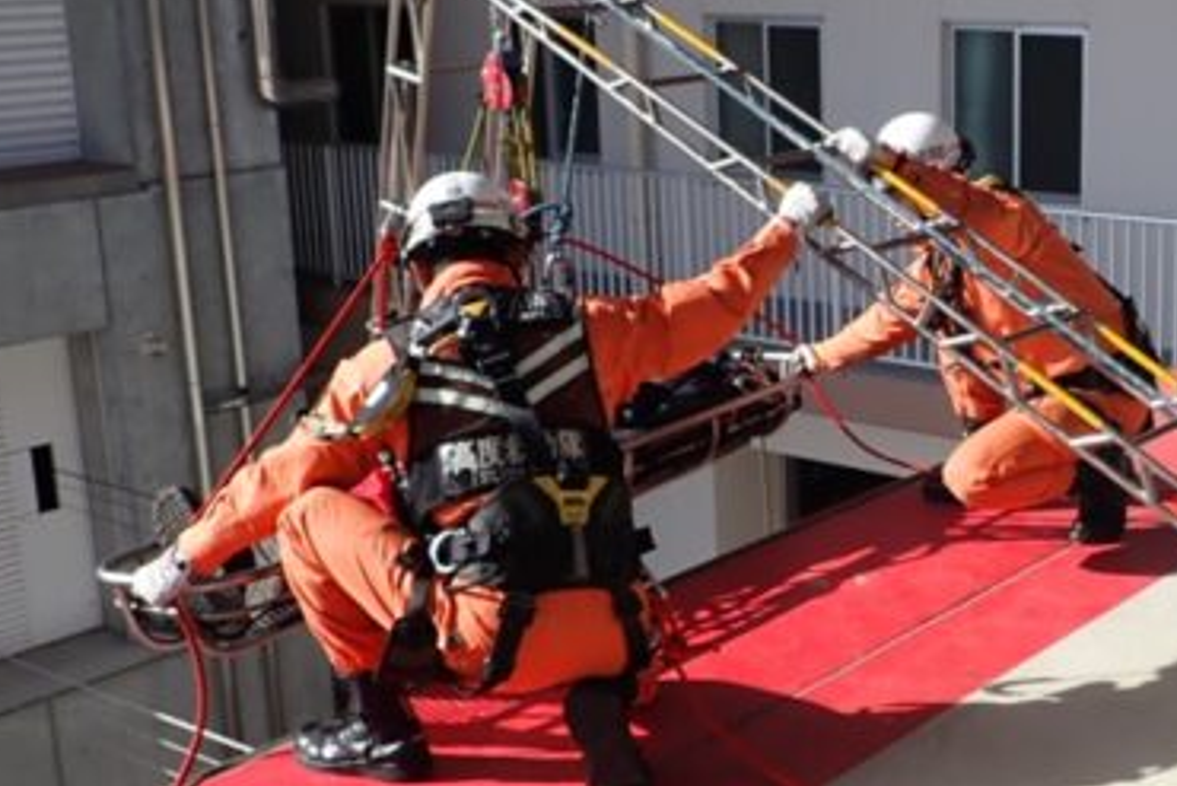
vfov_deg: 25.1
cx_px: 967
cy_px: 382
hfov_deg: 35.5
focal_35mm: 54
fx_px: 1766
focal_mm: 4.5
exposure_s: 1/125
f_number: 8
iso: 100
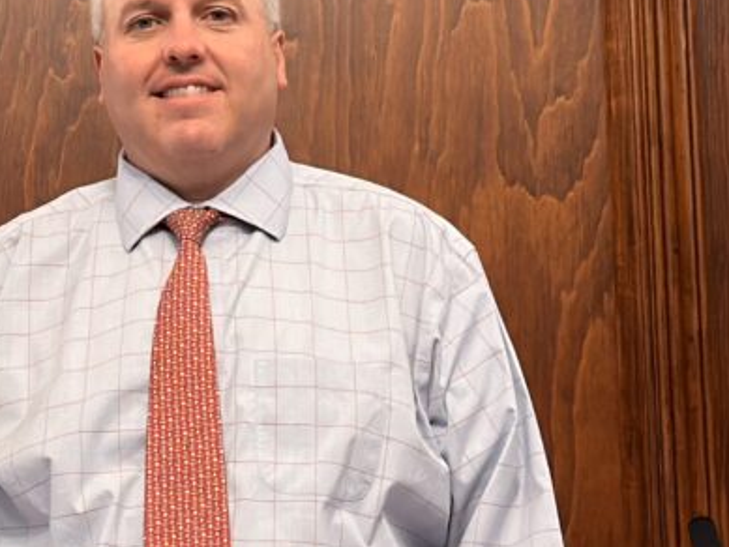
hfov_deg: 12.4
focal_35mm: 158
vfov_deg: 9.2
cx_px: 109
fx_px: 3328
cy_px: -240
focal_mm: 6.76
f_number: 1.78
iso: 320
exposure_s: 1/40
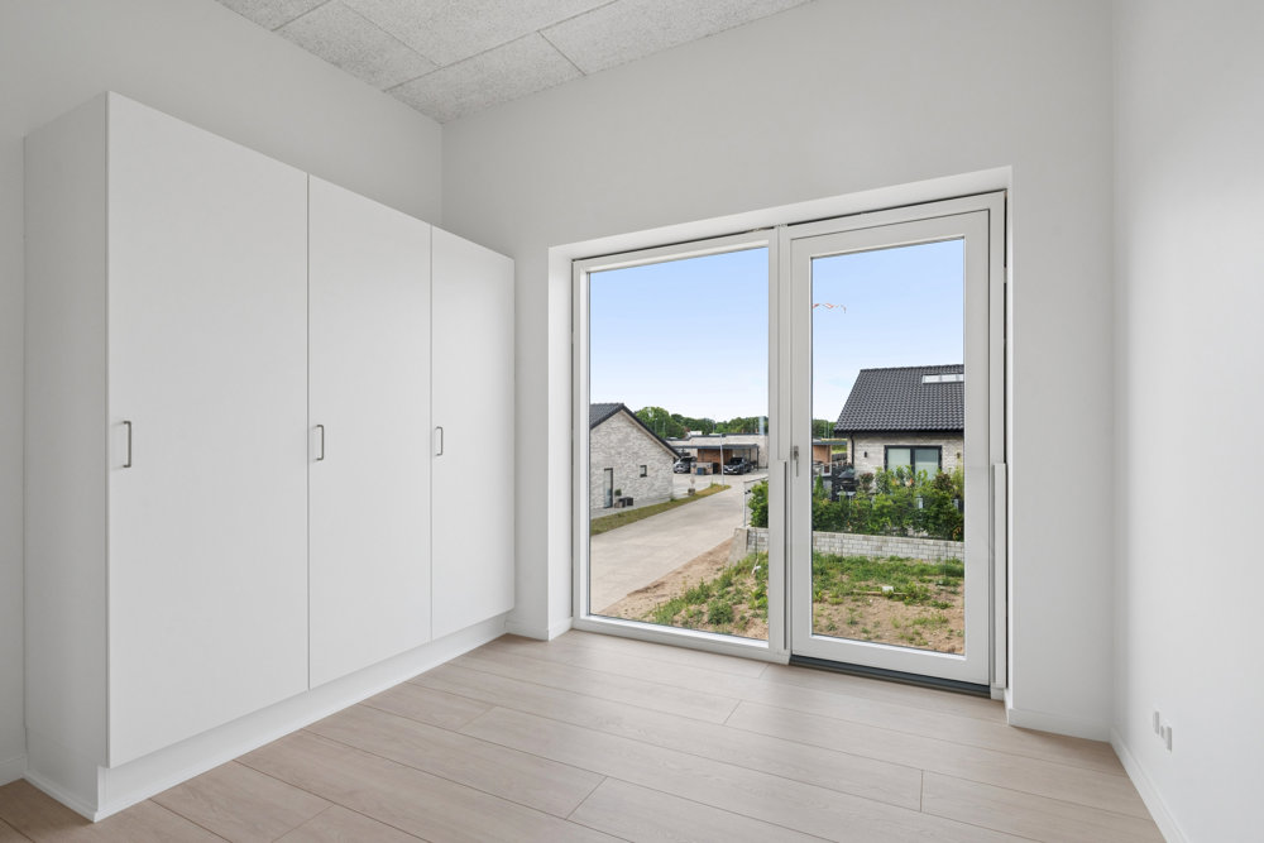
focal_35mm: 16
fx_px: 579
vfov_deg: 72.1
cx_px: 632
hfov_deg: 95.0
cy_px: 422
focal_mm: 16.5
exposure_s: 1/250
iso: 640
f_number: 9
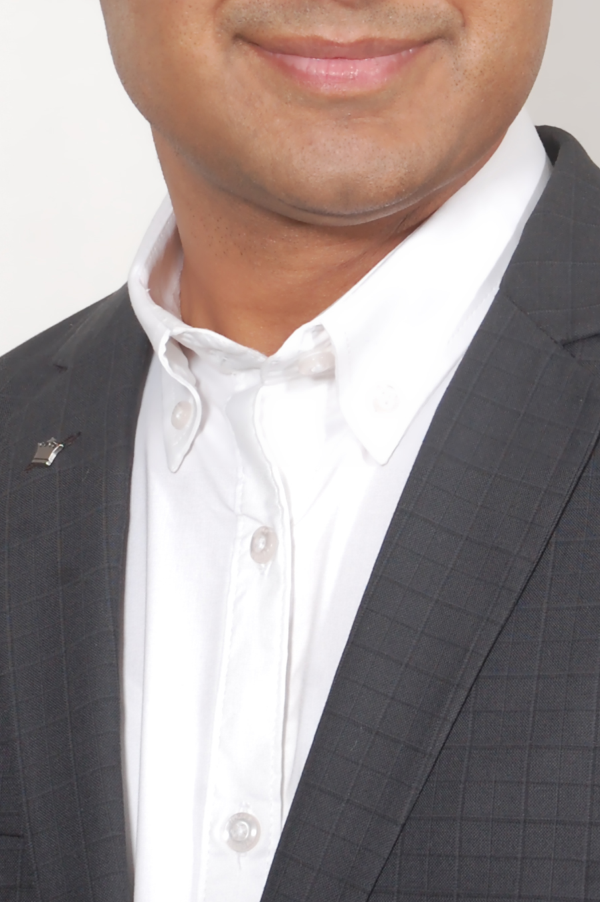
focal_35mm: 194
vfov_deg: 10.5
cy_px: 32
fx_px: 4858
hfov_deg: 7.1
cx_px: 389
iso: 400
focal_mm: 58
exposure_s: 1/100
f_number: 6.3
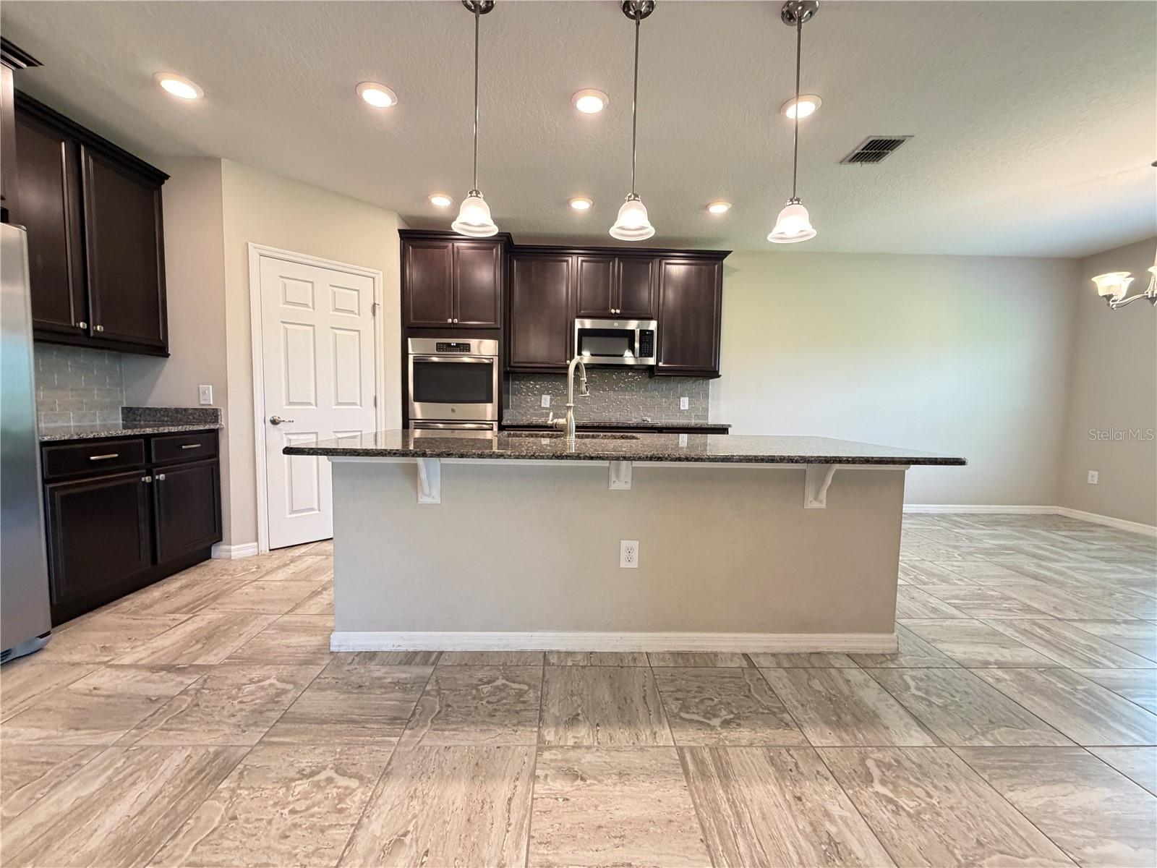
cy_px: 434
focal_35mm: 14
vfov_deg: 85.7
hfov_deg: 102.1
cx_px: 578
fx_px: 468
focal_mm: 2.22
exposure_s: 1/60
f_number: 2.2
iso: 400
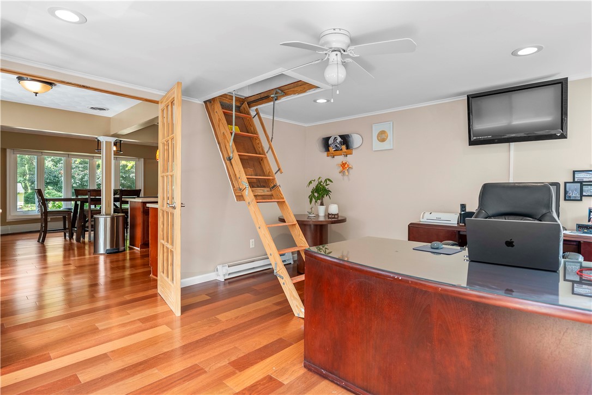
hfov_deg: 90.0
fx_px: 296
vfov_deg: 67.4
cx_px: 296
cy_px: 198
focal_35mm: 18
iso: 80
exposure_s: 1/40
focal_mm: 12
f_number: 2.8
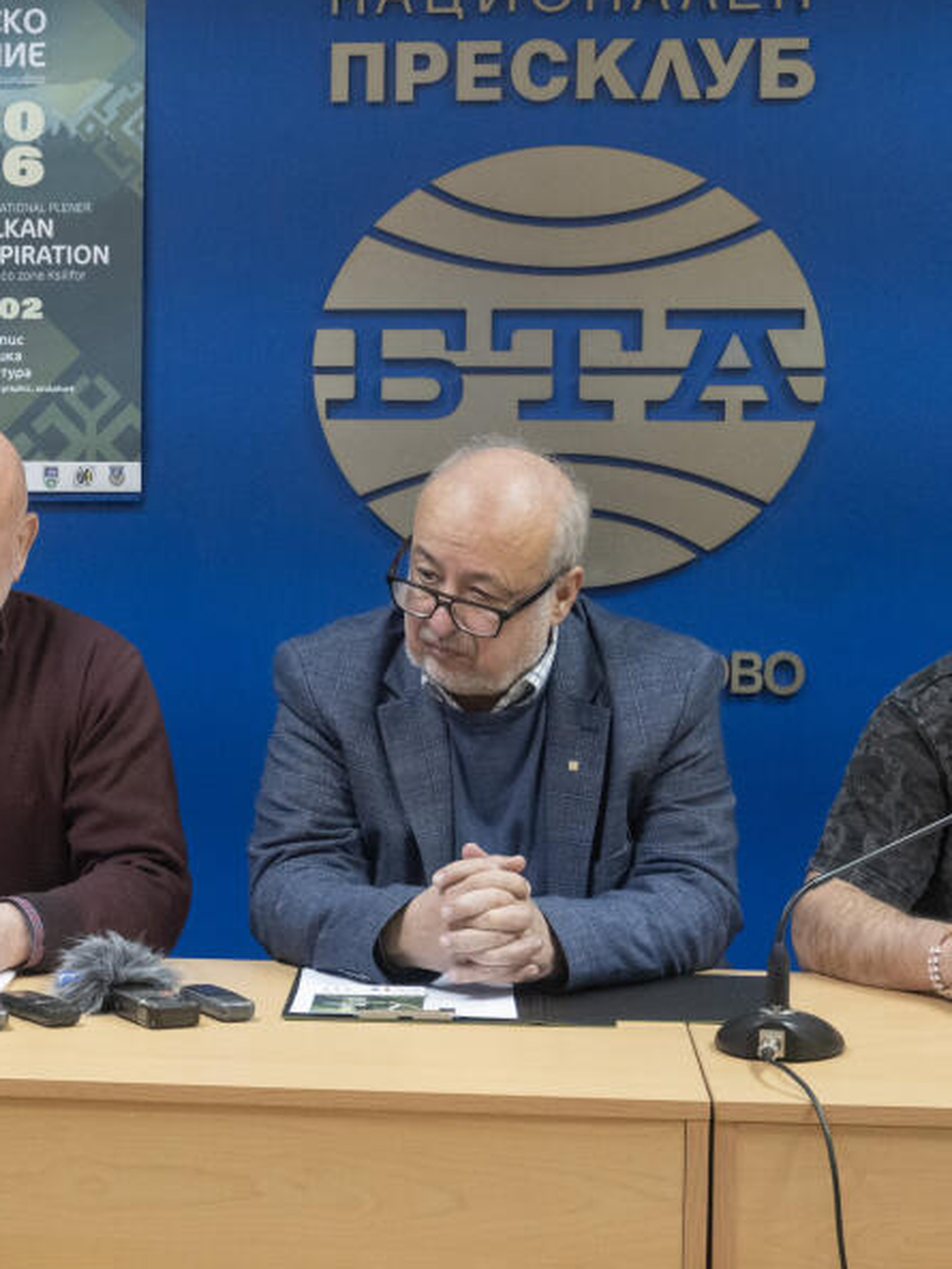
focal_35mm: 90
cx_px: 32
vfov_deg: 21.8
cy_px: 629
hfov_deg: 16.2
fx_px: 3289
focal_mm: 41
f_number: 5.6
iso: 3600
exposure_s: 1/60
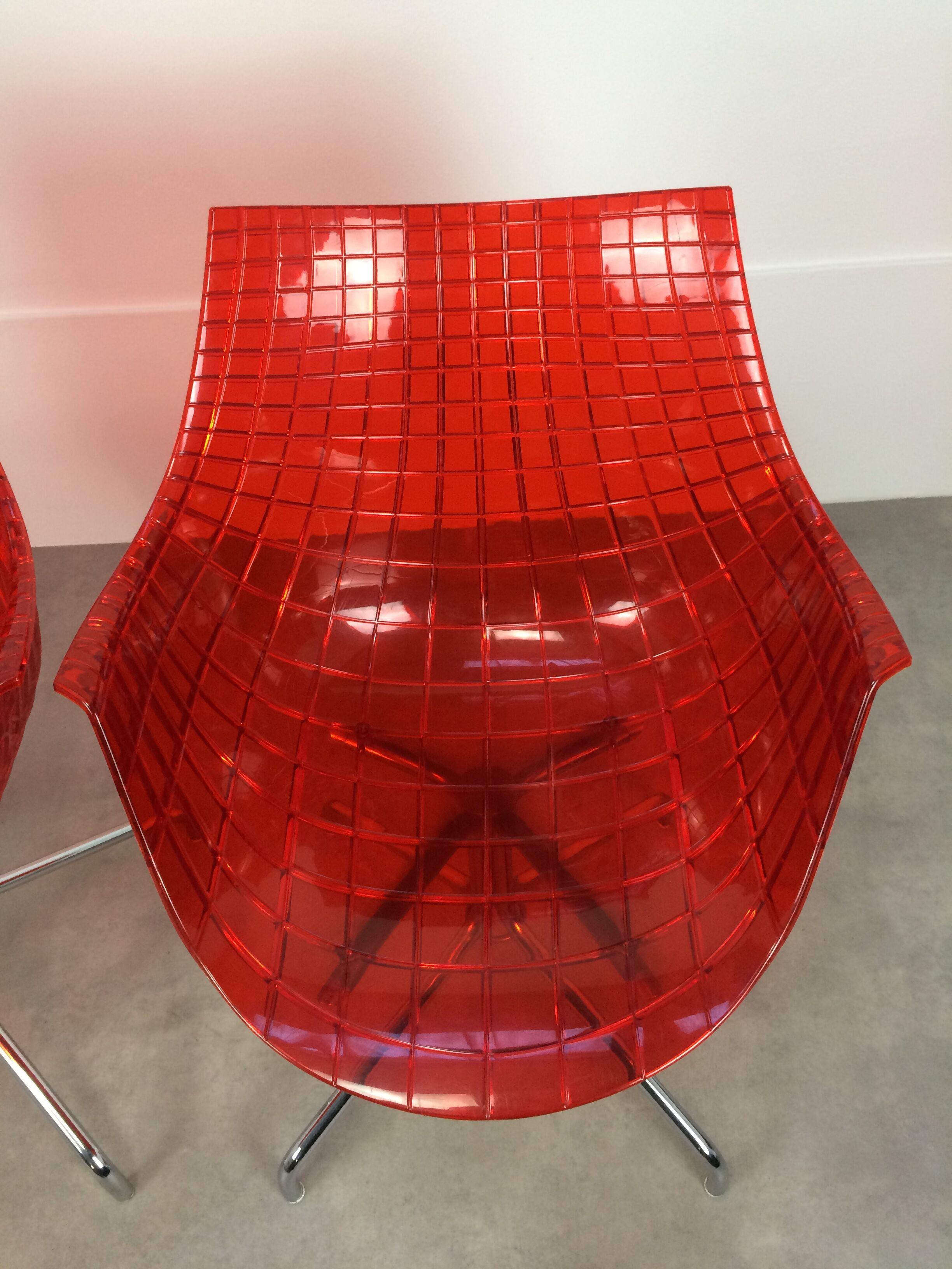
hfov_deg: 48.2
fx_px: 1063
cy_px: 634
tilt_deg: -49.2
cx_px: 476
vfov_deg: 61.7
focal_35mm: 29
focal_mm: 4.15
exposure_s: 1/33
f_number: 2.2
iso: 64
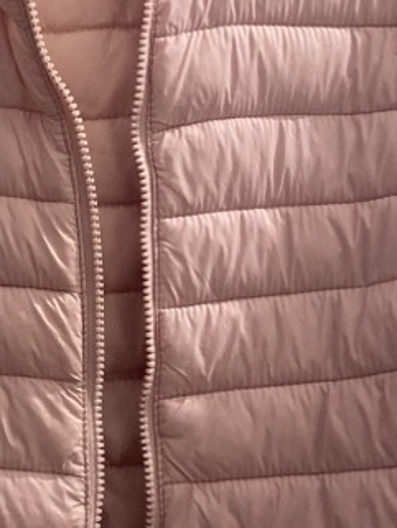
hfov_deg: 18.0
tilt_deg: -0.1
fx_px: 1238
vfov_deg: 24.0
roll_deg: +4.0
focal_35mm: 81
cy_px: 345
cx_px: 63
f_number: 1.8
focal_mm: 4.25
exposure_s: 1/33
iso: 400
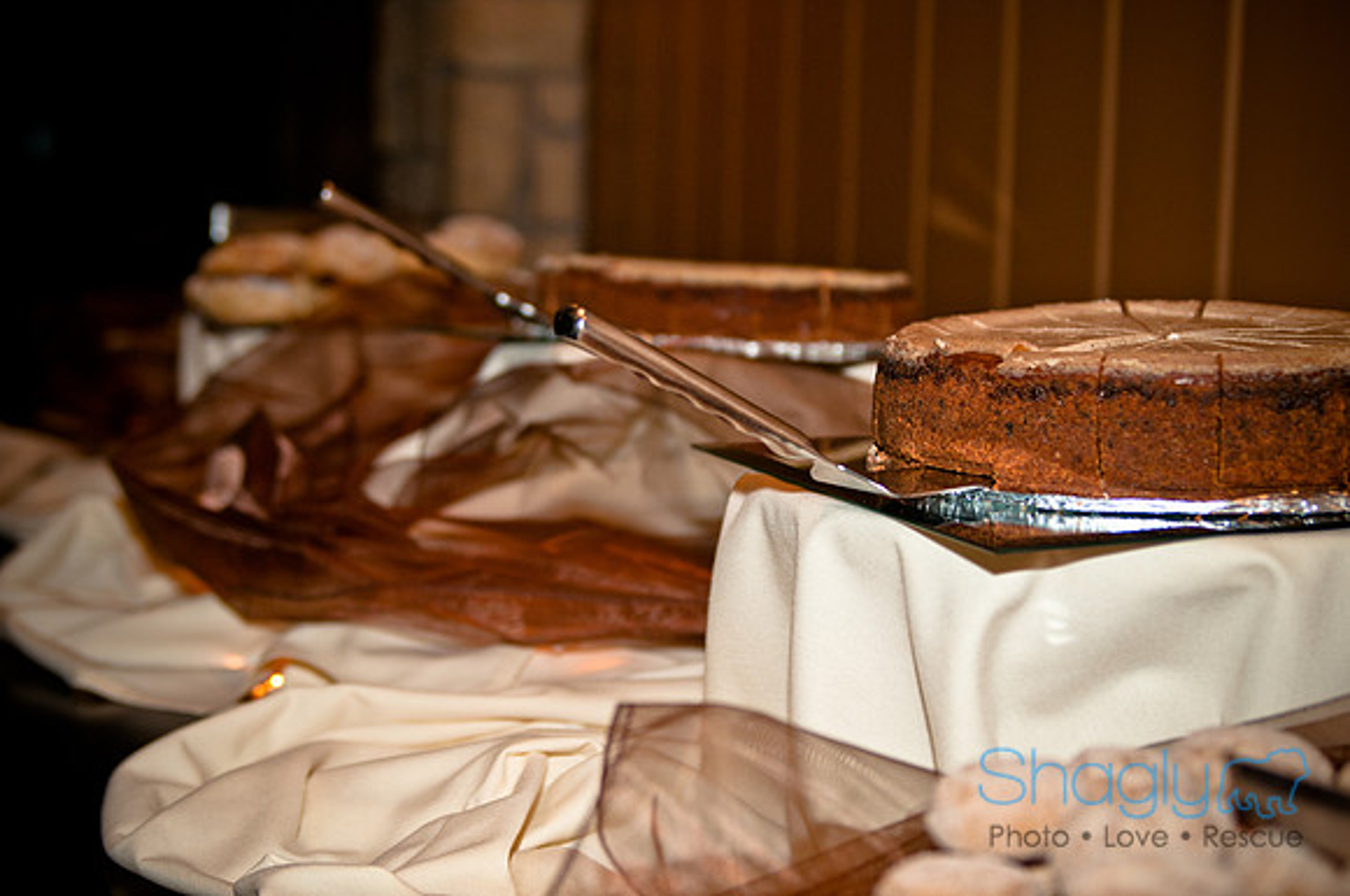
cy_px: 448
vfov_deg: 21.5
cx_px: 675
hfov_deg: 31.9
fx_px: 2359
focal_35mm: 63
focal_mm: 42
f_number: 2.8
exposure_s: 1/200
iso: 400
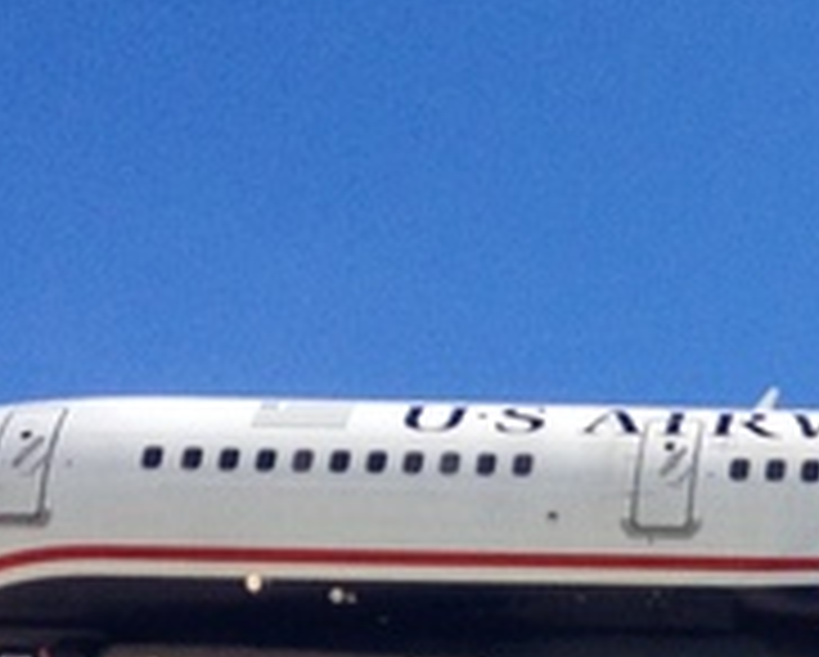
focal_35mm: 169
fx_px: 4101
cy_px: 646
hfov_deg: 10.8
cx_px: 1350
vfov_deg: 9.1
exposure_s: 1/2123
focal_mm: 4.28
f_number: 2.4
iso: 64
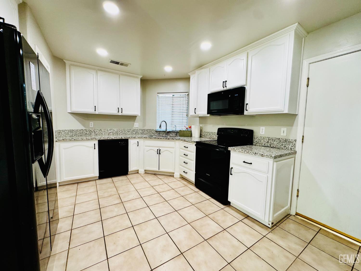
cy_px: 136
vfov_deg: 85.7
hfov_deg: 102.1
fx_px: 146
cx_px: 180
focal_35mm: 14
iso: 160
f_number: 2.2
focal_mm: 2.22
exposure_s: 1/120
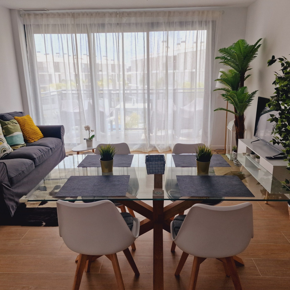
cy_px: 146
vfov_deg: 57.3
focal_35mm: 28
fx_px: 265
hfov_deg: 57.3
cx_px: 143
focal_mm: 6.4
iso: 50
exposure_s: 1/180
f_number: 1.8
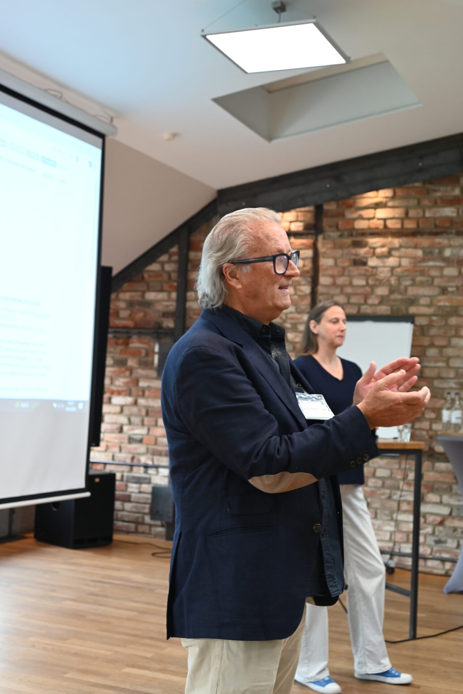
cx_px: 232
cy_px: 347
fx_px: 963
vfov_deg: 39.6
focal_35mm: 50
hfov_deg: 27.0
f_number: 6.3
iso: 1000
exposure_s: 1/50
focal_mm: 50
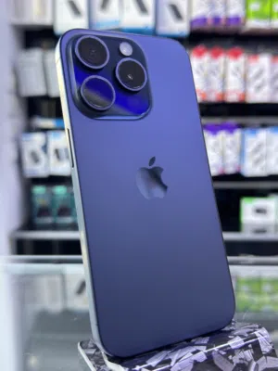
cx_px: 139
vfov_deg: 52.6
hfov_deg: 40.7
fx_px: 375
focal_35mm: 35
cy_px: 186
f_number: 1.78
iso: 80
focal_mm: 6.76
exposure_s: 1/100
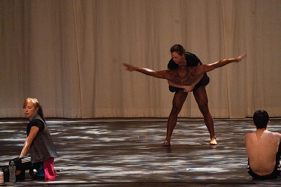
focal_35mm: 355
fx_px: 2771
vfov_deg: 3.9
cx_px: 140
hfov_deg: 5.8
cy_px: 94
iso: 8000
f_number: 5.6
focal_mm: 355
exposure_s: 1/160
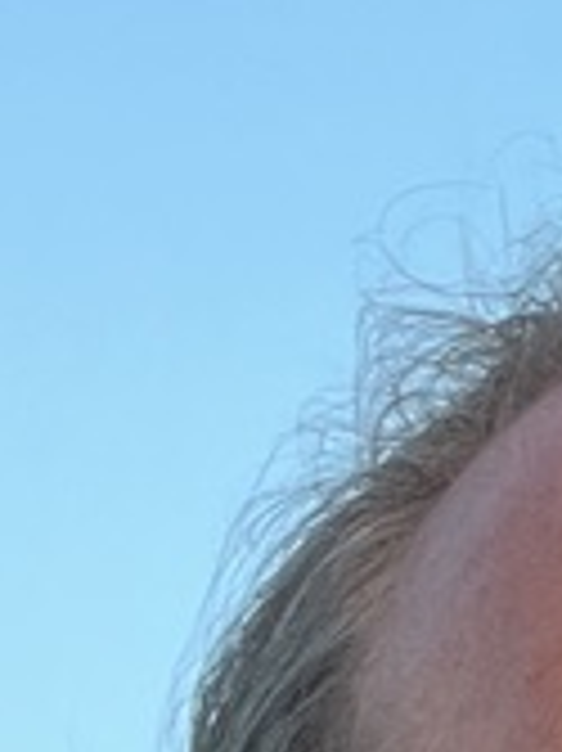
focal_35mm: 184
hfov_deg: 7.3
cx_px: 1610
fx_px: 3988
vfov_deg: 9.5
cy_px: 1851
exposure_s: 1/83
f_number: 2.2
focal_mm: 2.71
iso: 100
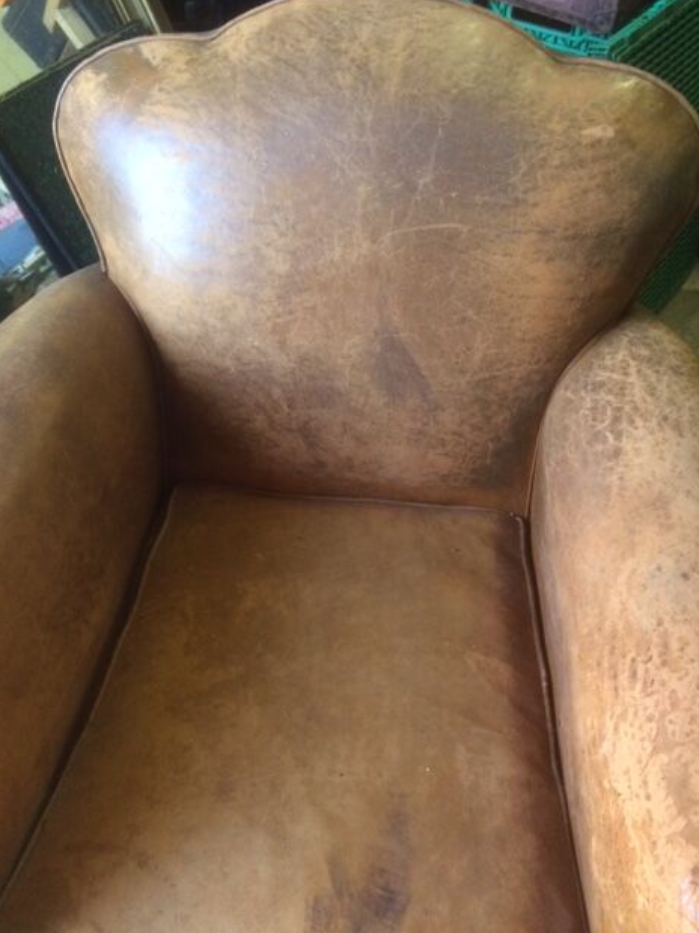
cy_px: 452
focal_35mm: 30
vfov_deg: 60.0
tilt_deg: -50.8
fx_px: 808
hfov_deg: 46.8
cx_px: 353
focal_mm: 4.15
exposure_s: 1/33
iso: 200
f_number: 2.2
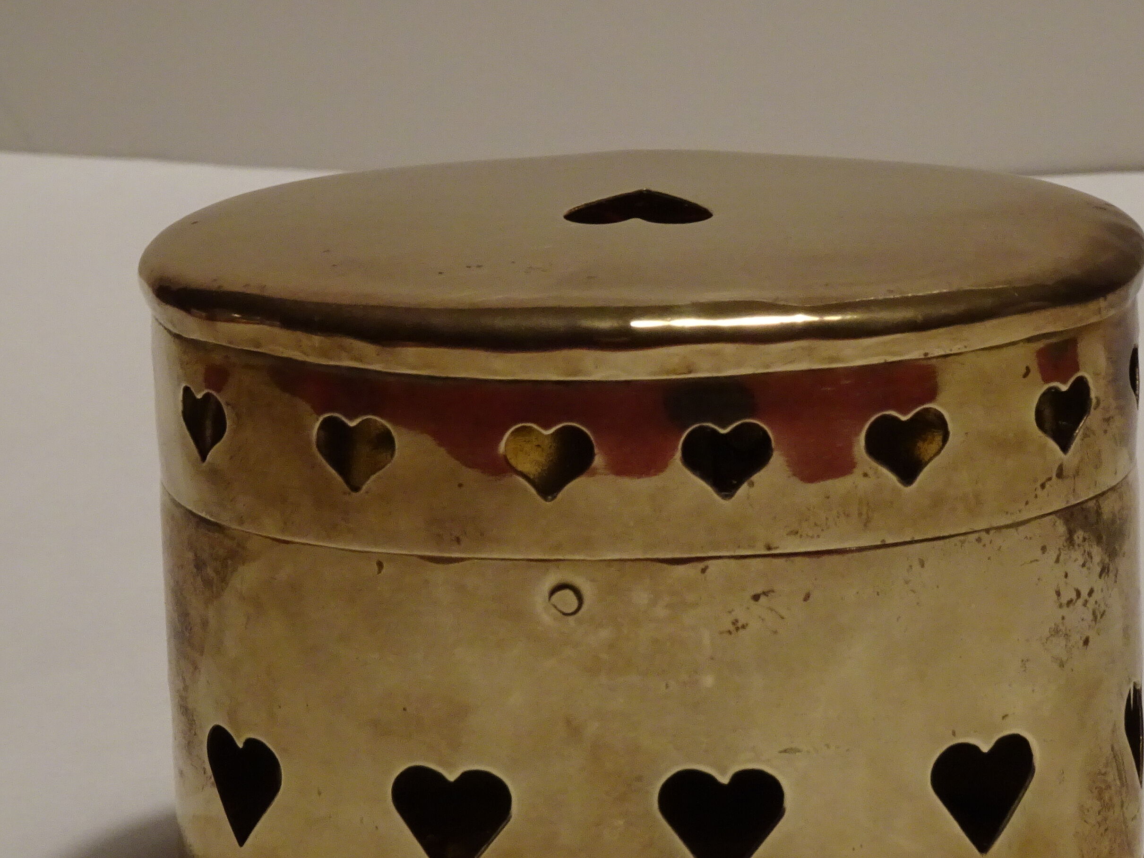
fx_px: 7271
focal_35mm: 220
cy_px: 561
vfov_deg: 6.8
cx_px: 628
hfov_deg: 9.0
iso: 400
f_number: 7.1
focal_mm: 24.99
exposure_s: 1/10
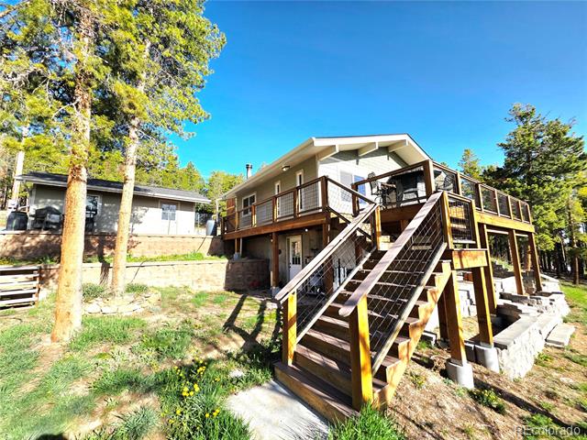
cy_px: 220
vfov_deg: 89.9
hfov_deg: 106.2
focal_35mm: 13
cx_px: 294
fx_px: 220
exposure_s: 1/2000
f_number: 1.9
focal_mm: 2.2
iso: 64
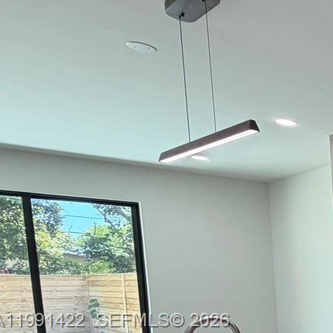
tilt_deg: -5.4
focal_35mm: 46
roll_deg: +1.3
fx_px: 501
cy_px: 321
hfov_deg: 21.8
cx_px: 608
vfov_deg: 34.0
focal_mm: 2.22
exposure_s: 1/120
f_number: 2.2
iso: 125
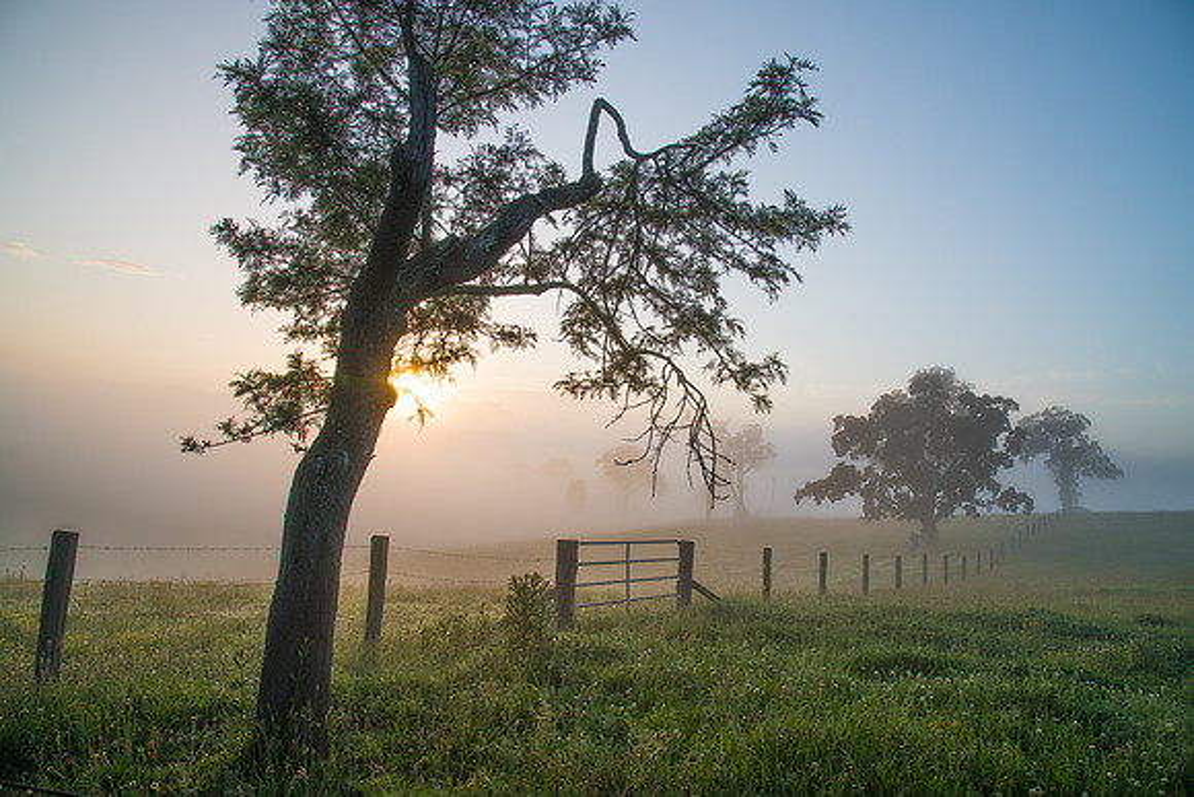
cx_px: 609
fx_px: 812
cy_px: 406
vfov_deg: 52.3
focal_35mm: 24
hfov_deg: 72.7
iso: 125
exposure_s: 1/160
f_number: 8
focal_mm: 24
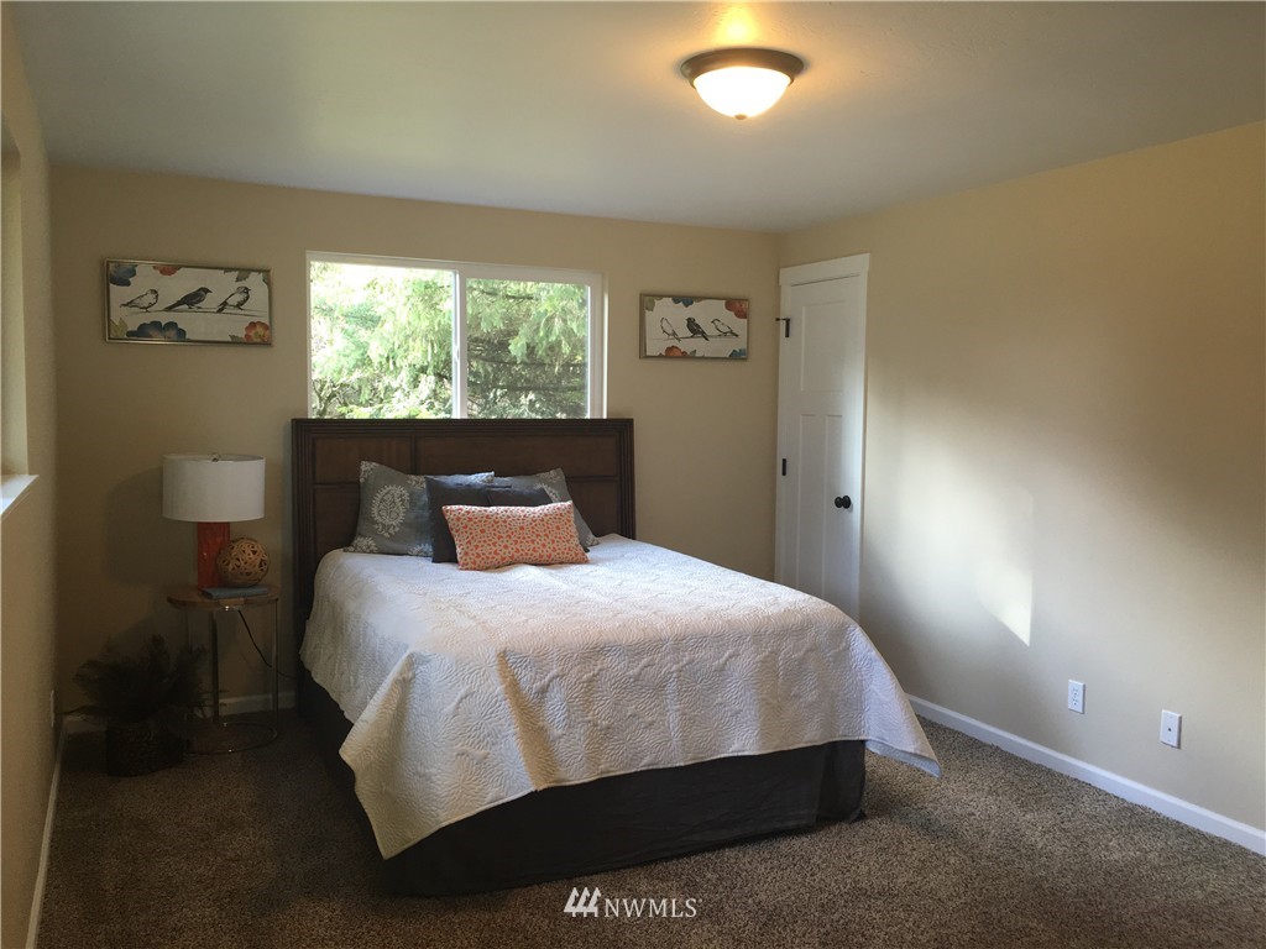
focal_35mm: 29
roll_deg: -0.8
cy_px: 474
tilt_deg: -4.7
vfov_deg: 48.2
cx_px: 633
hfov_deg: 61.7
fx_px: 1061
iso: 50
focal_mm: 4.15
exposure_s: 1/30
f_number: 2.2
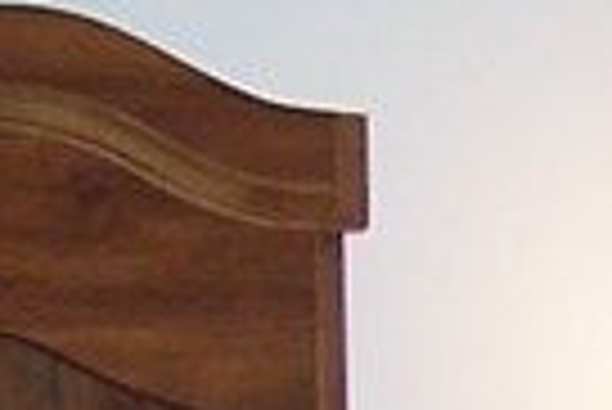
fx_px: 4935
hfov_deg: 6.7
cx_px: 1503
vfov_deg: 4.7
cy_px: 924
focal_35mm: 290
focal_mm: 5.6
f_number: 2.8
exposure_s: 1/60
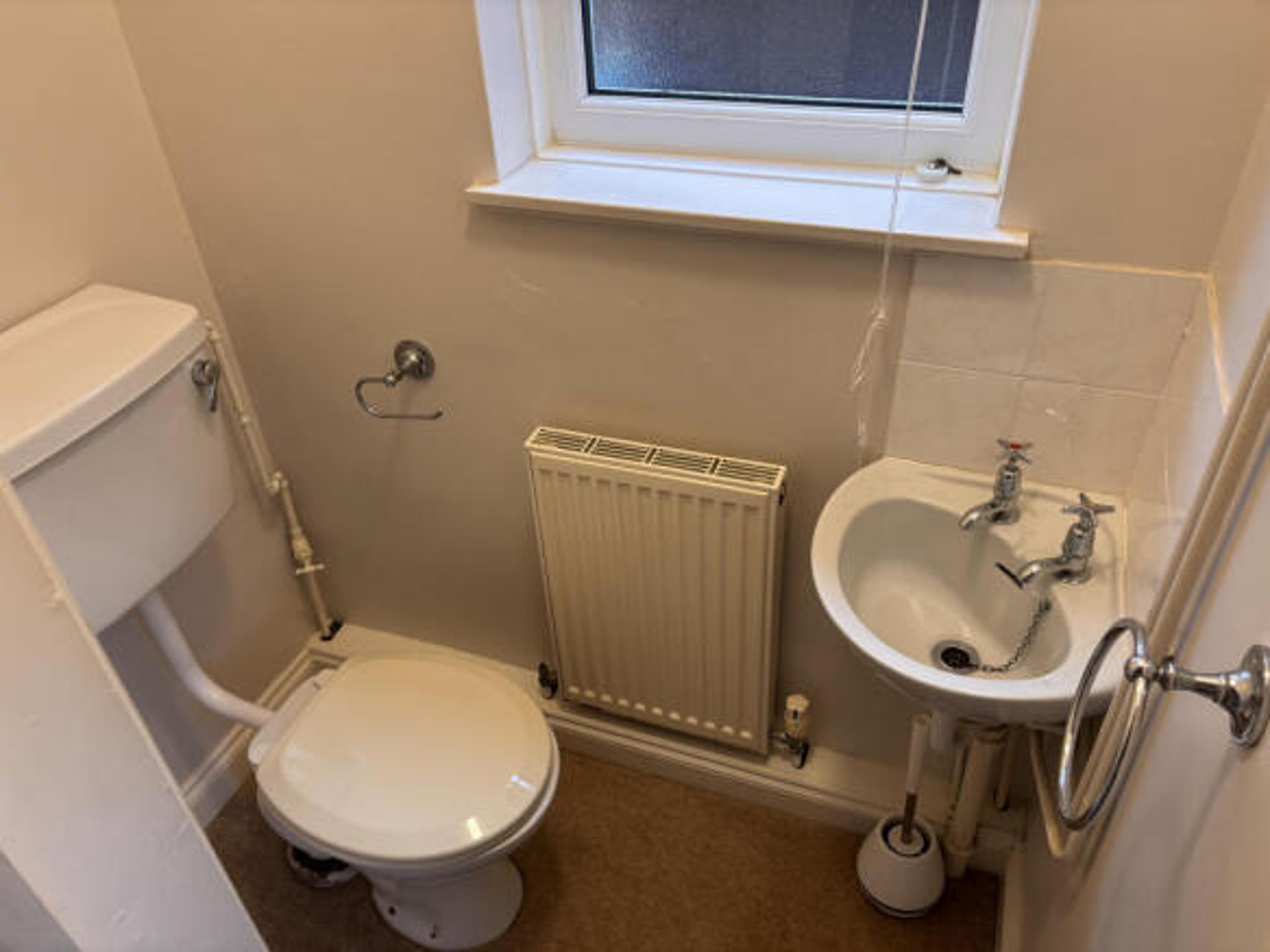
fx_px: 954
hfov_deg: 67.3
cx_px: 635
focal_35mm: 26
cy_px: 476
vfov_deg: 53.0
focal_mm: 5.96
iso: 100
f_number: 1.6
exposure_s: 1/50
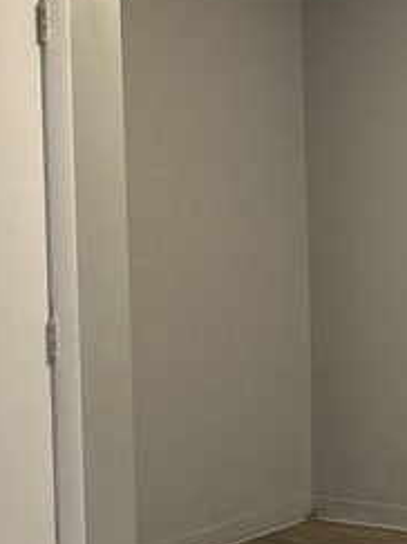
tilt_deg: -4.6
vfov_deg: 25.6
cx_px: 597
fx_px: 1192
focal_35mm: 76
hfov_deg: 17.5
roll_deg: -0.5
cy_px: 325
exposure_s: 1/60
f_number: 1.78
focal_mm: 6.76
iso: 320
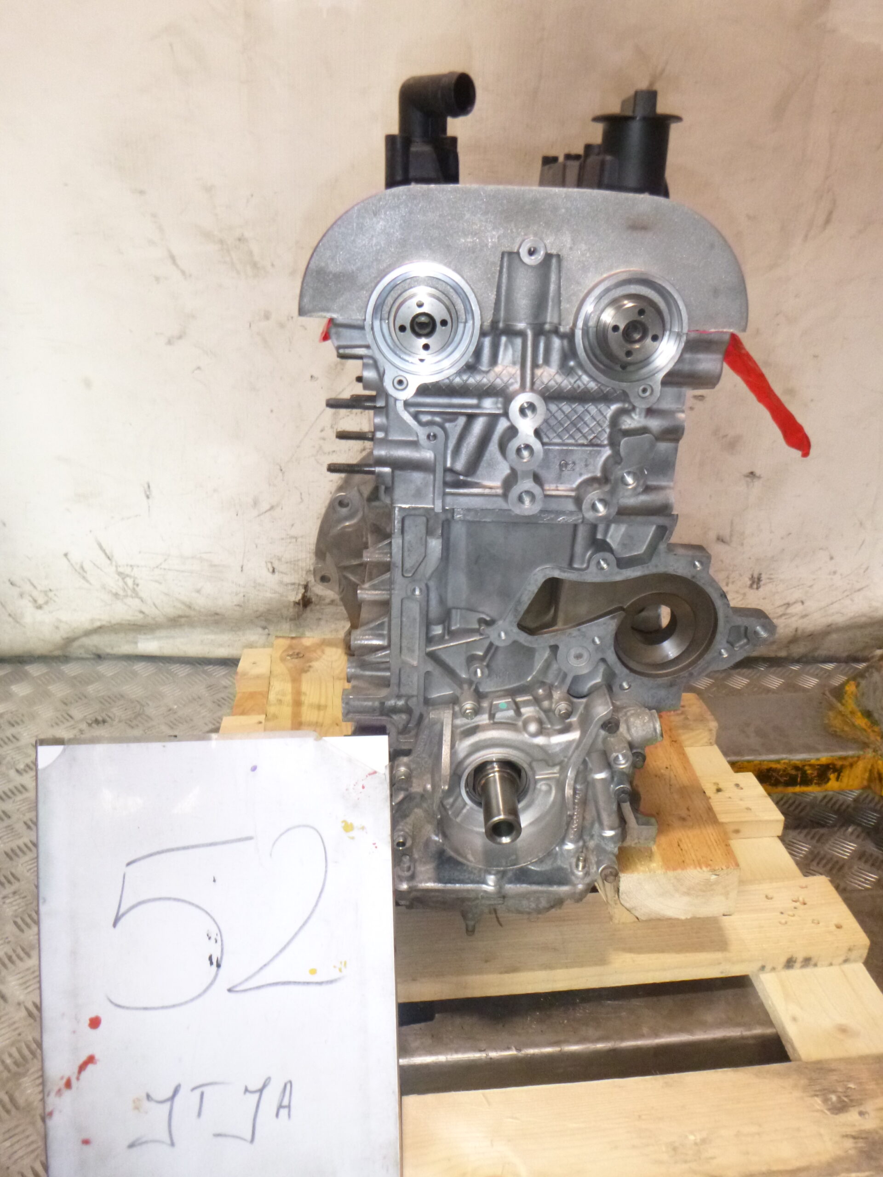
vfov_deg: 69.4
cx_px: 442
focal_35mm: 25
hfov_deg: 54.9
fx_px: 850
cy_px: 588
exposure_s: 1/60
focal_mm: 4.5
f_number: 3.9
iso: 400
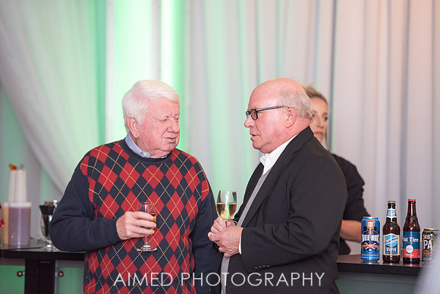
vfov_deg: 7.7
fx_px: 2185
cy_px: 147
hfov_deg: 11.5
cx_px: 223
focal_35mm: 179
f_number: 2.8
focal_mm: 175
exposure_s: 1/200
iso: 1600
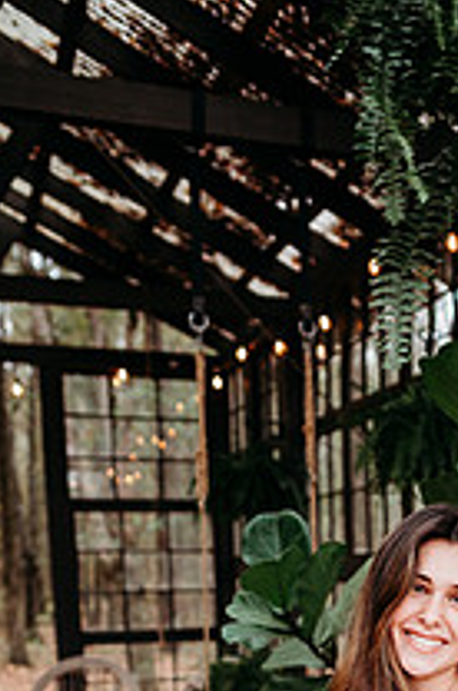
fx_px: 996
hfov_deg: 25.4
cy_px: 721
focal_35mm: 52
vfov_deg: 34.2
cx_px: 378
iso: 200
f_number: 2.2
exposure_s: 1/400
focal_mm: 24
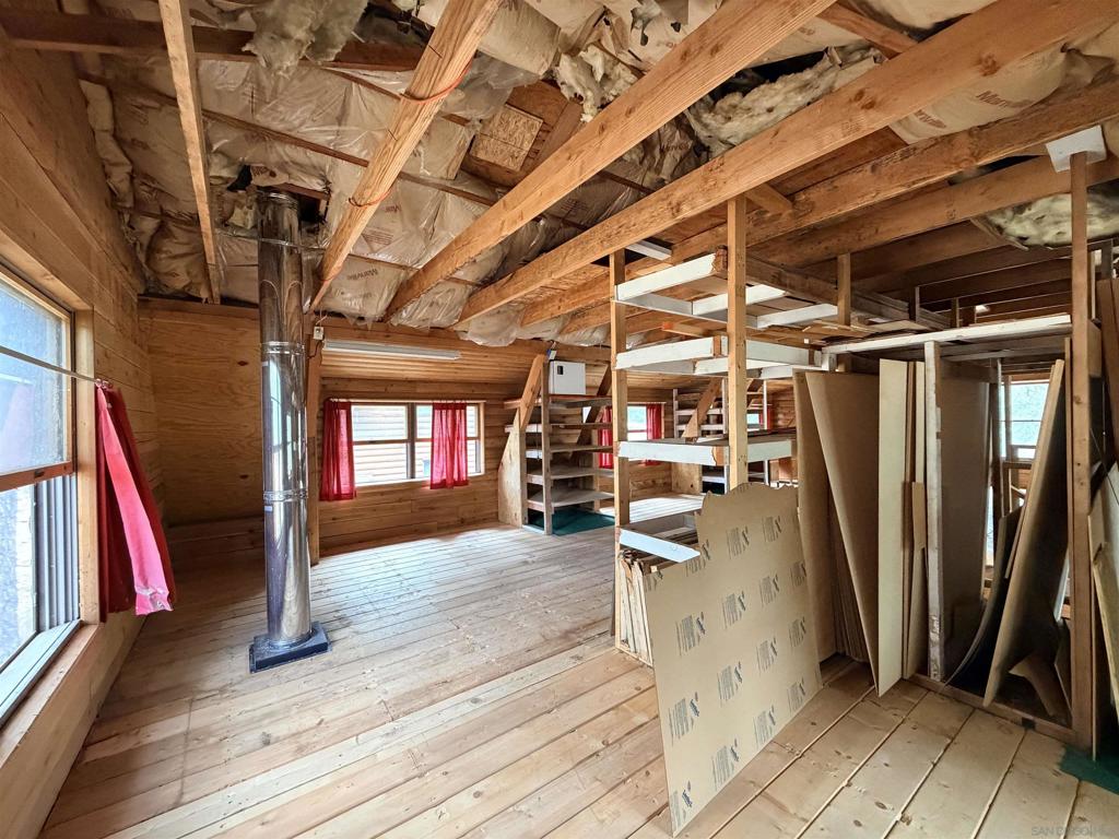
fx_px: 453
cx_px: 560
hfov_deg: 102.1
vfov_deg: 85.7
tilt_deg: +0.2
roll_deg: +1.1
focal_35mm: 14
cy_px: 420
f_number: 2.2
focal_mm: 2.22
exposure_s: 1/60
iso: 640
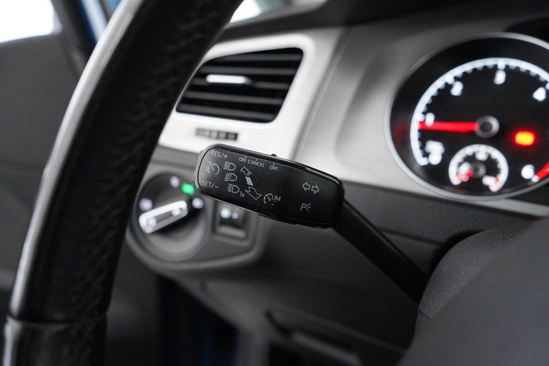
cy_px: 183
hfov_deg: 65.5
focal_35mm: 28
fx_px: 427
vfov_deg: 46.4
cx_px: 274
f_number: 3.5
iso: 5000
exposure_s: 1/40
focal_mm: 28
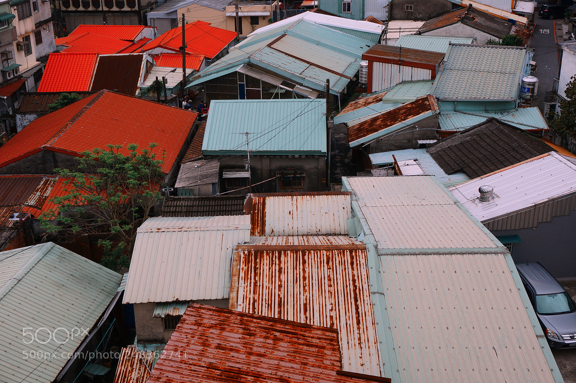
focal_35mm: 44
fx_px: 695
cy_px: 192
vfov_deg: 30.8
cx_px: 288
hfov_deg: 45.0
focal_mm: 29
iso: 100
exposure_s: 1/80
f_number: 11
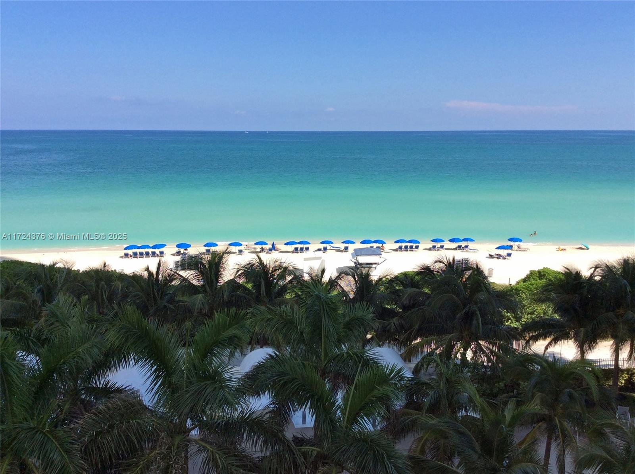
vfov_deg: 44.0
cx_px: 318
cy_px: 237
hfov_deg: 56.9
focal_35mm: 32
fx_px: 586
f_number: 2.4
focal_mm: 3.3
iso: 32
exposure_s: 1/1330
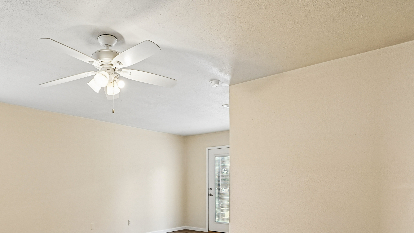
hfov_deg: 71.1
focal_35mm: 26
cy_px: 179
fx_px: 285
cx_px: 163
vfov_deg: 42.8
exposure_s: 1/40
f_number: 4.5
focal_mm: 14
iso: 320
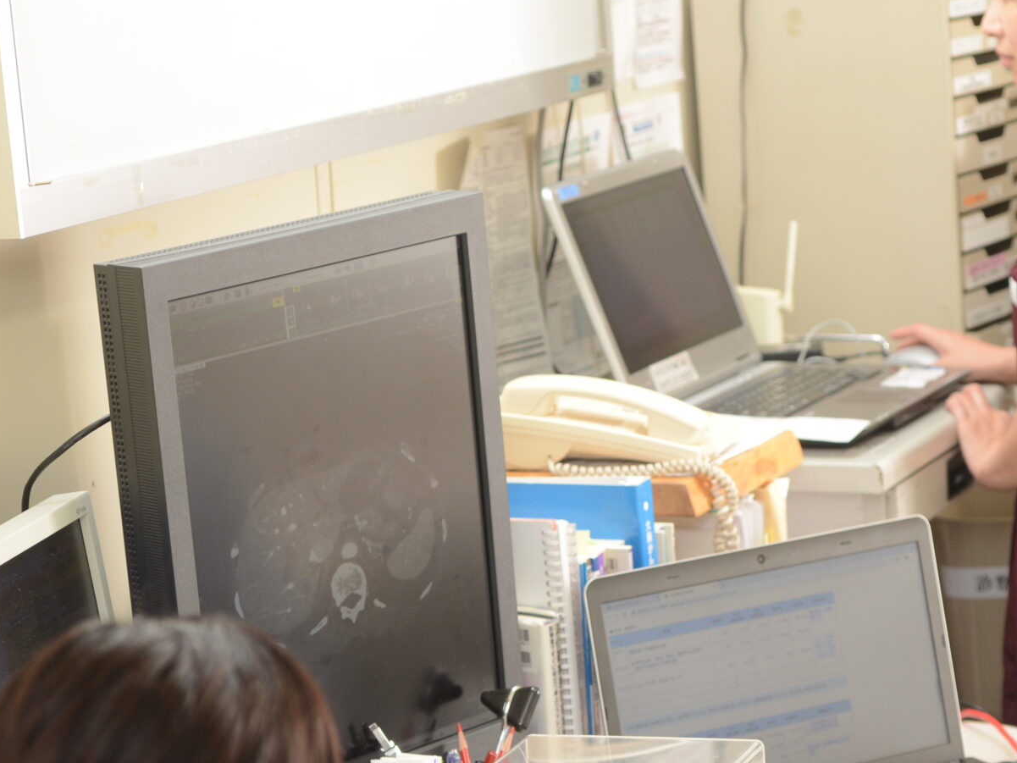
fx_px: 3614
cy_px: 558
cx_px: 747
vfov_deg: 12.0
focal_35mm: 123
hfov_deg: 16.0
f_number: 4
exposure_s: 1/180
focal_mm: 60
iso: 400
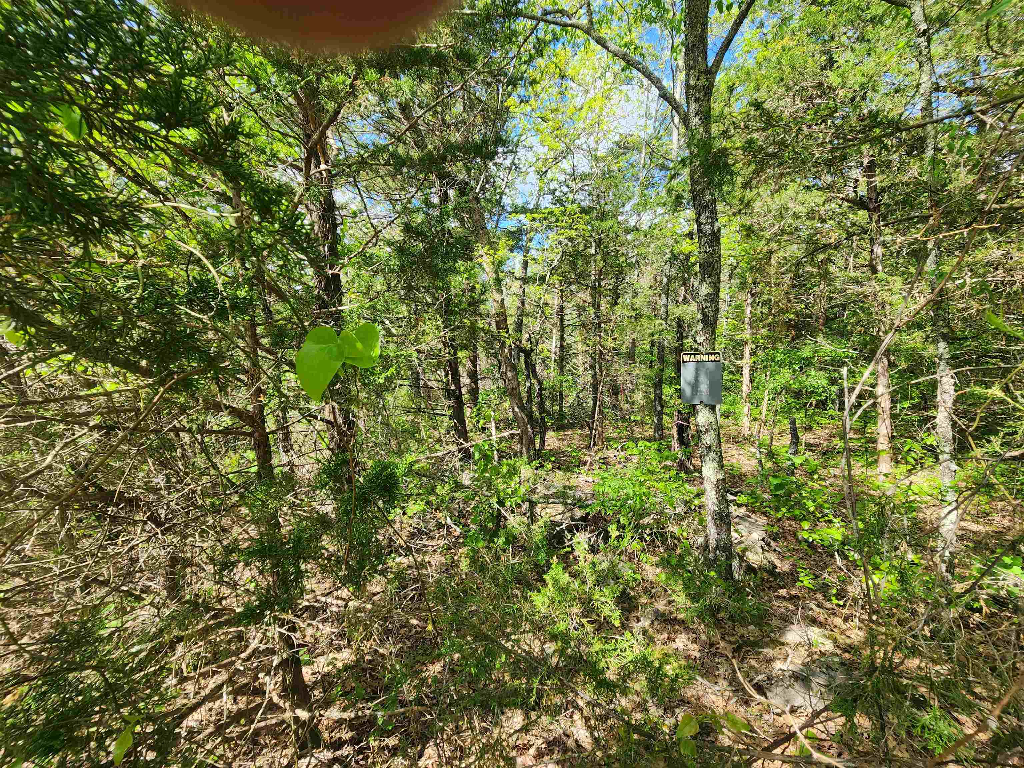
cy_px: 384
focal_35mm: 13
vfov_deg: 89.9
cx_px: 512
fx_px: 385
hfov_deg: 106.2
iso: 50
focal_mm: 2.2
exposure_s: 1/313
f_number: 2.2
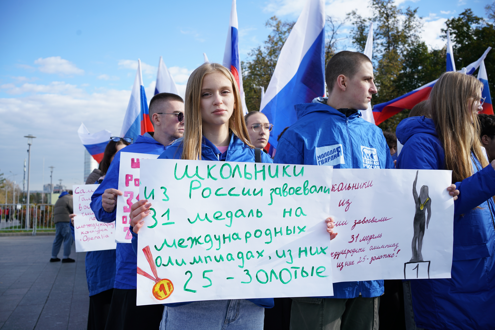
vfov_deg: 37.9
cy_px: 165
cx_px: 248
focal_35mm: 35
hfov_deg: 54.4
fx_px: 481
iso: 100
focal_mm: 35
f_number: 7.1
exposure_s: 1/160
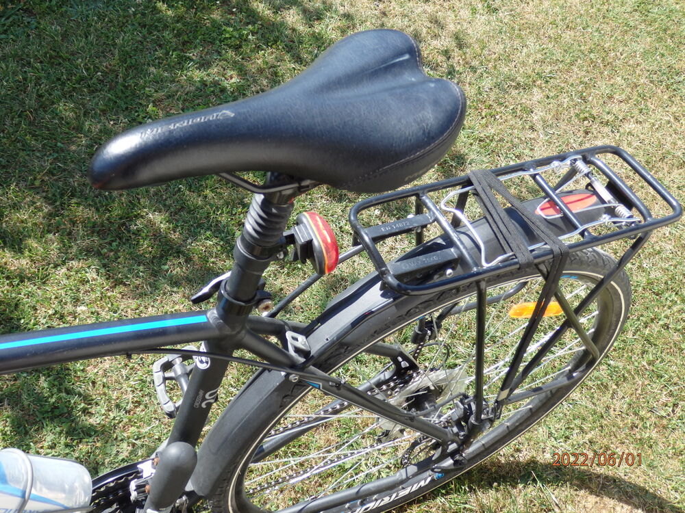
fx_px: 653
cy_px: 256
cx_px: 342
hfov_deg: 55.4
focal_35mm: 33
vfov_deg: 42.9
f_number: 3.4
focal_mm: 6
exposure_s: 1/320
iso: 100
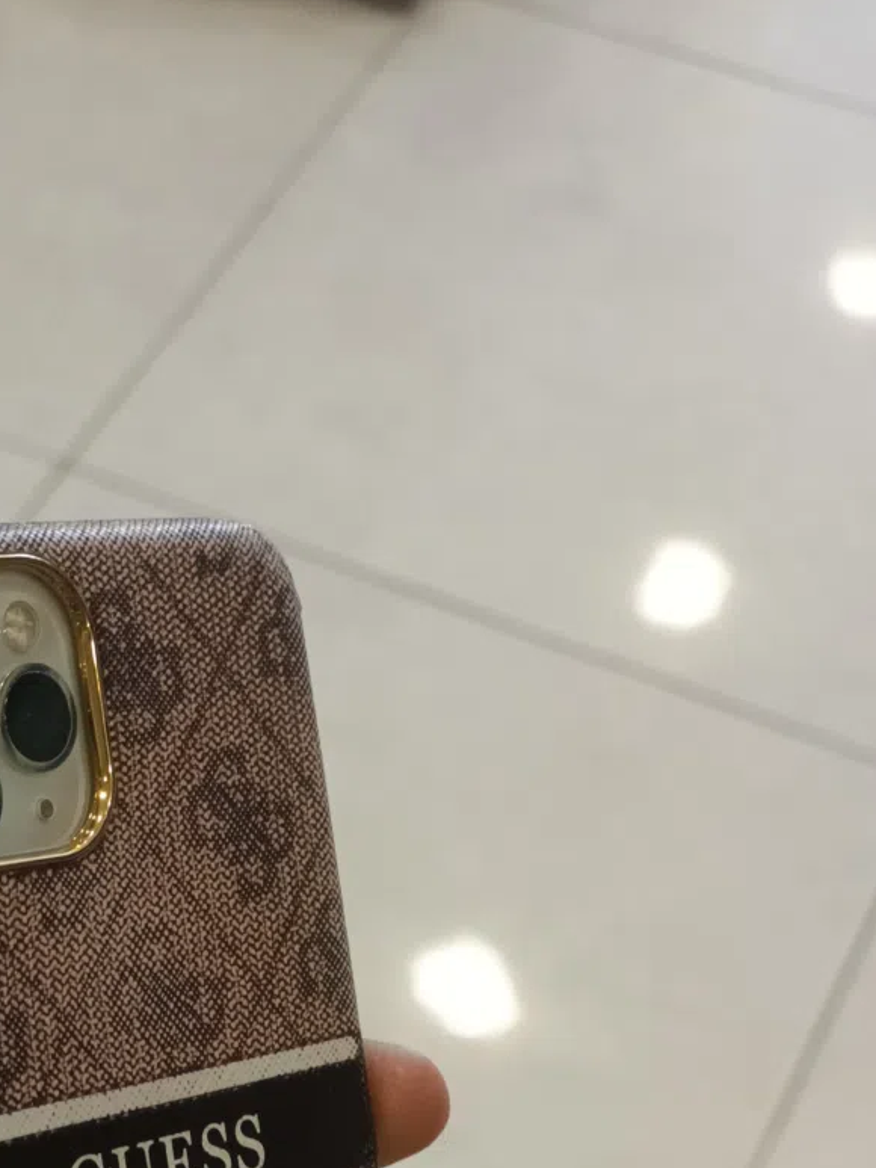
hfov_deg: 17.7
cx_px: 263
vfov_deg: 23.1
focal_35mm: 83
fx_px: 2800
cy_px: 1000
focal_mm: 7.08
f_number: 1.4
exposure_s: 1/50
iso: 250
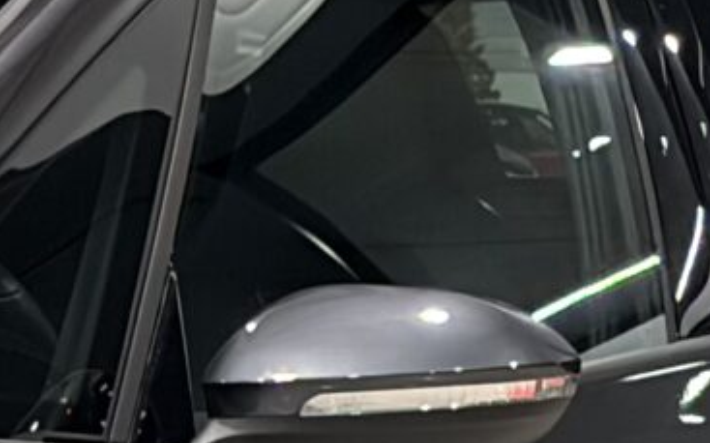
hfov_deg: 5.4
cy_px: 855
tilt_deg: -5.6
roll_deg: +0.4
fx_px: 7446
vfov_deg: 3.4
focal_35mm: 385
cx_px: -470
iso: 125
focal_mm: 5.96
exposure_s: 1/50
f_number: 1.6
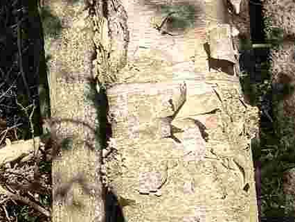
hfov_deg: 10.5
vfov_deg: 8.6
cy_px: 28
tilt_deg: +4.1
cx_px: -304
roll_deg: +1.3
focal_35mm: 173
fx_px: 1475
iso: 80
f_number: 1.78
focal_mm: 6.76
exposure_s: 1/1869
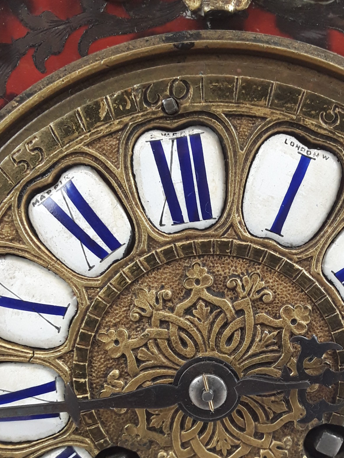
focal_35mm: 44
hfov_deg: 32.7
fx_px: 583
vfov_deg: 41.9
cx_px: 222
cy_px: 331
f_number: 1.9
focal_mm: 2.91
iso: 64
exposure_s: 1/33
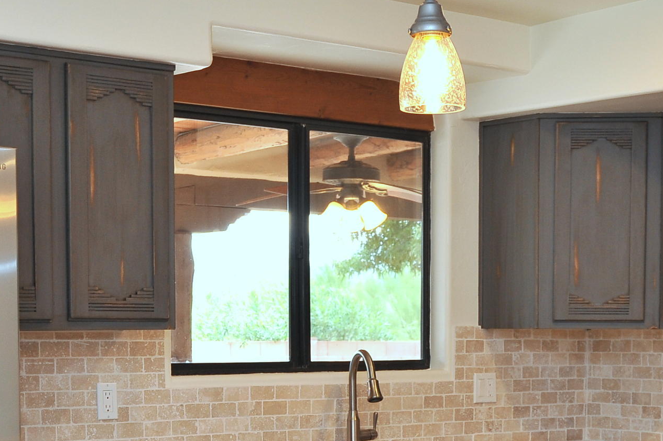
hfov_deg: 24.5
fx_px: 1528
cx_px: 362
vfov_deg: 16.0
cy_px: 466
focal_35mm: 83
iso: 800
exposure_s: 1/40
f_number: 6.3
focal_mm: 35
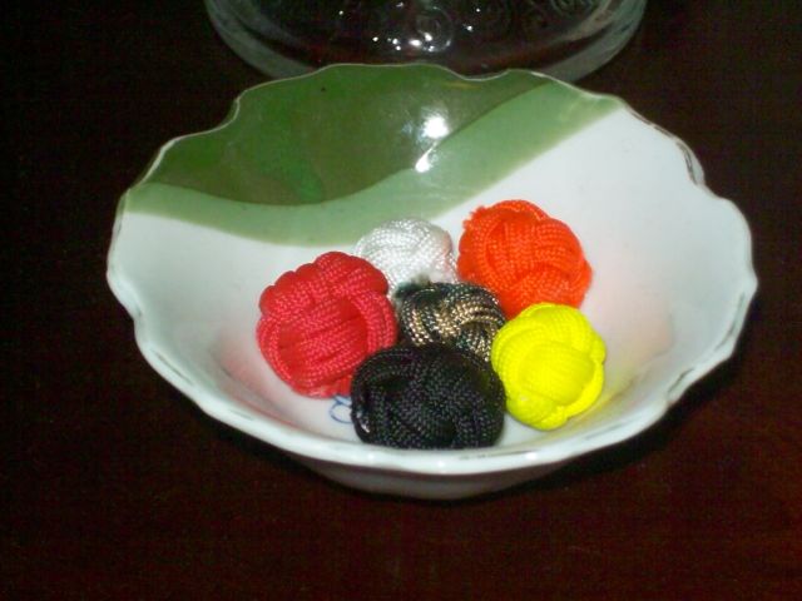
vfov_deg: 17.0
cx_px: 401
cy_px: 300
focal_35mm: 87
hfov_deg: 22.5
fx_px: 2016
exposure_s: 1/223
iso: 200
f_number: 4.3
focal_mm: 14.3
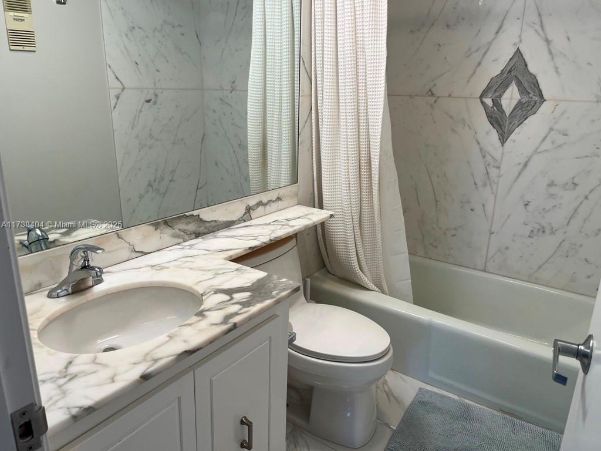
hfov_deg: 67.3
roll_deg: -1.3
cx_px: 300
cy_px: 226
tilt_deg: -16.2
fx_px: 451
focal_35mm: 26
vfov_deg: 53.1
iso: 80
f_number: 1.6
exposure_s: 1/120
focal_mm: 5.1
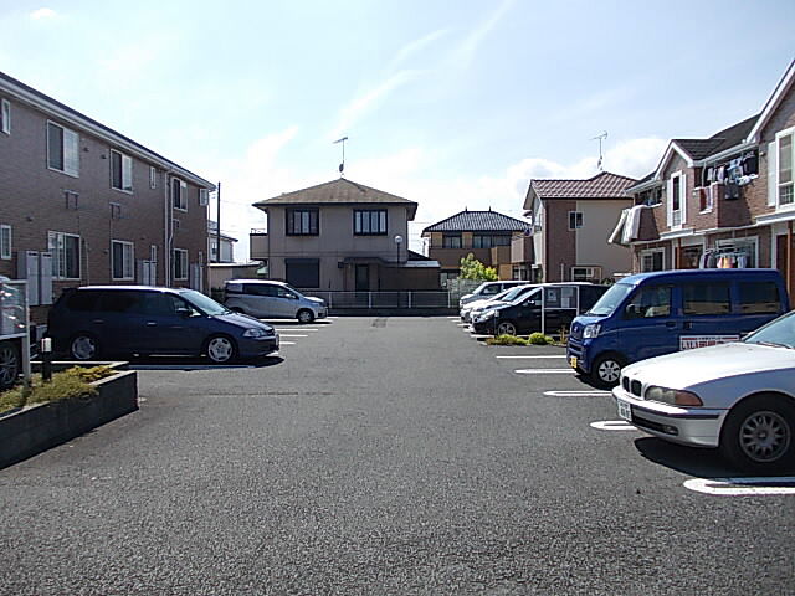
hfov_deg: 63.4
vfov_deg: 49.7
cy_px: 298
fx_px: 643
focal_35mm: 28
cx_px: 398
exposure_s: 1/400
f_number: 5.4
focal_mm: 4
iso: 80
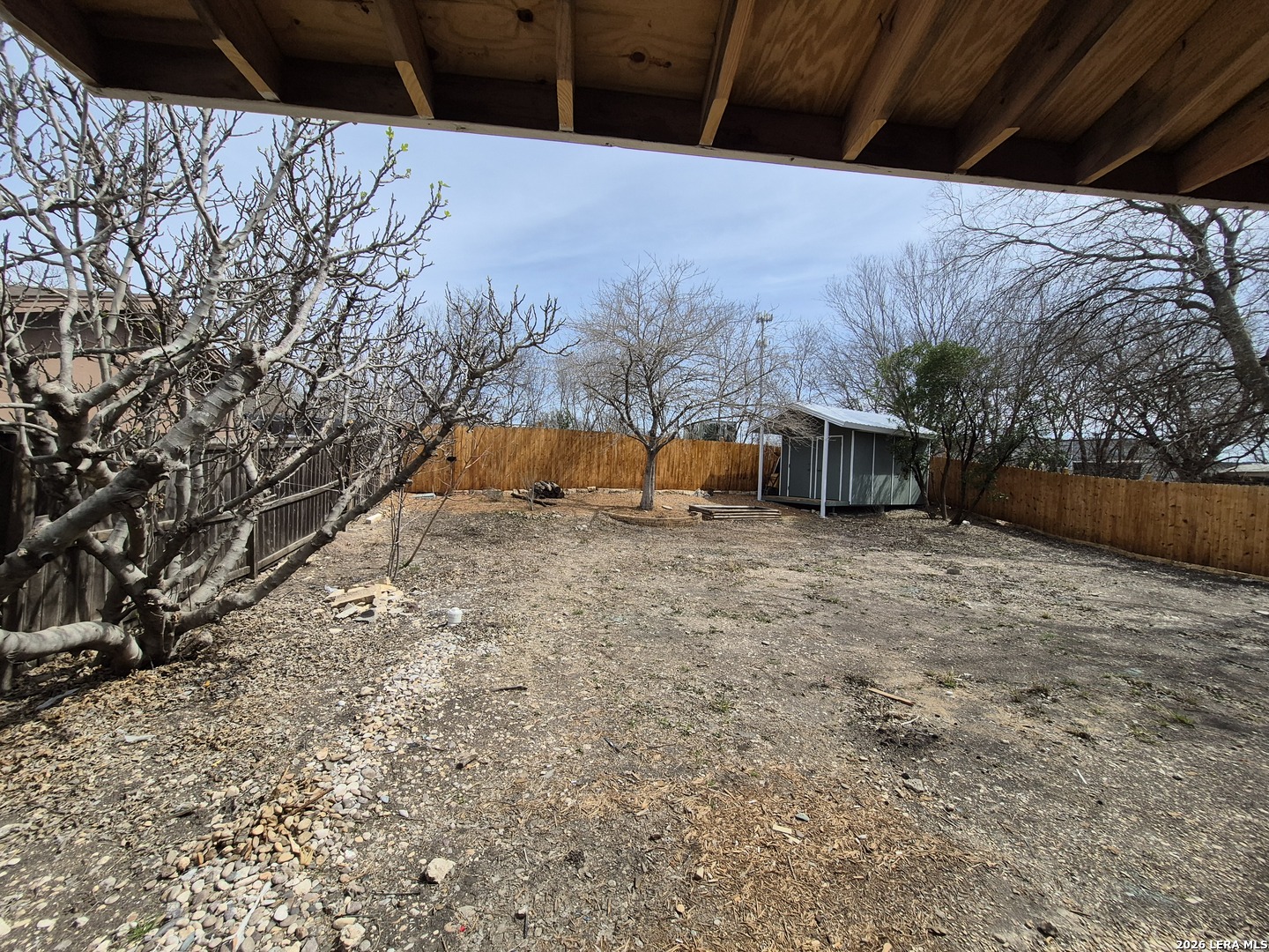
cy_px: 476
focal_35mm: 13
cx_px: 634
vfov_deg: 89.9
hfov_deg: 106.2
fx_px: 477
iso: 50
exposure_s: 1/2024
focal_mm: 1.74
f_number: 2.2
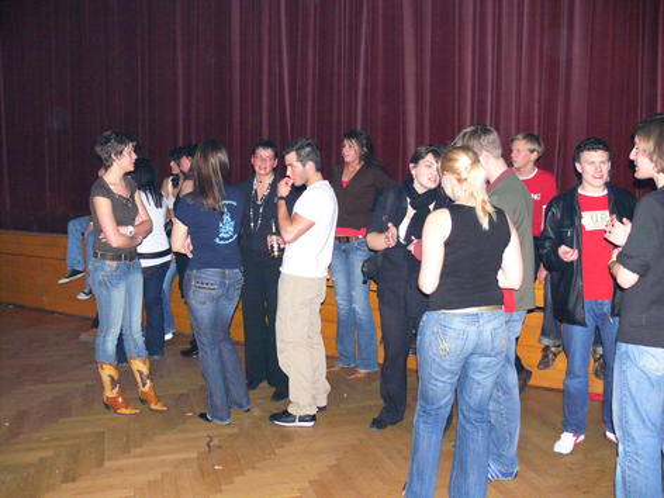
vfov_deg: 40.7
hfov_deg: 52.6
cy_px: 249
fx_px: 671
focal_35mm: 35
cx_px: 332
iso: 320
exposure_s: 1/30
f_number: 2.8
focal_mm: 7.4
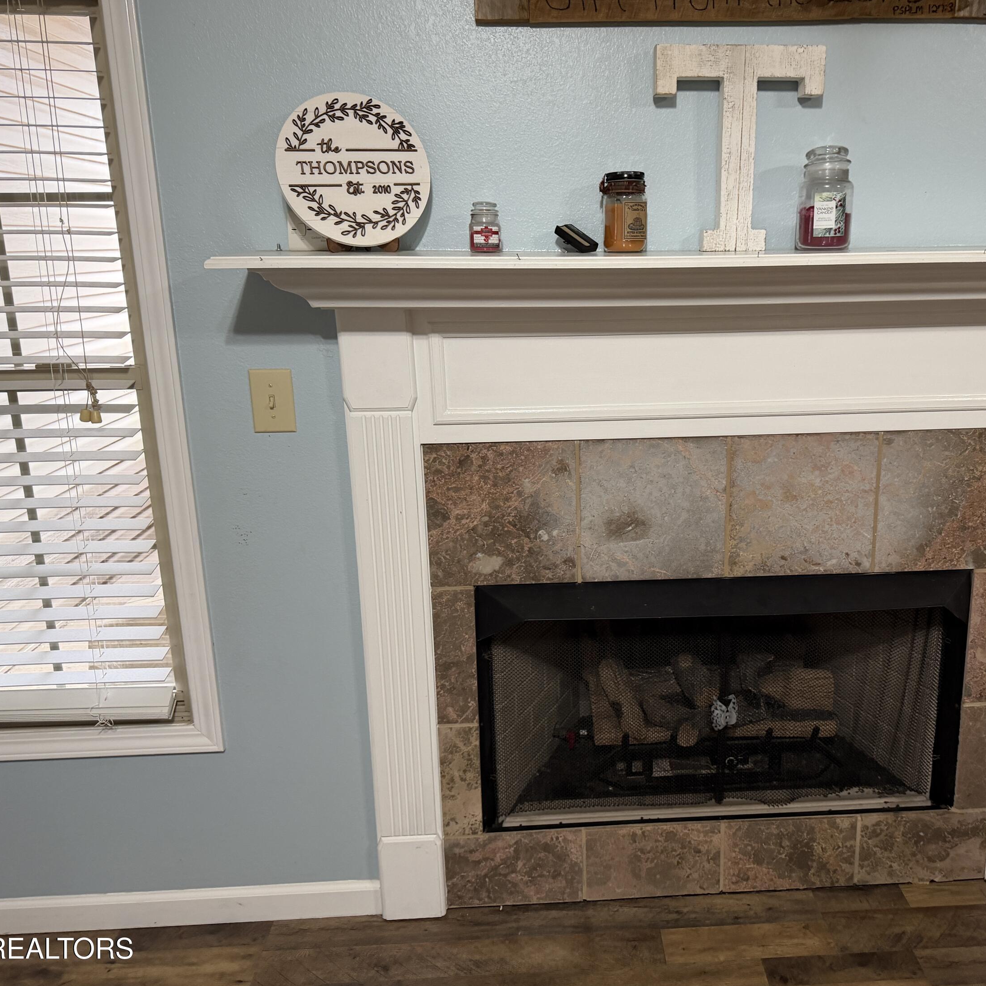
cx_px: 594
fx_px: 935
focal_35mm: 29
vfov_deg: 55.6
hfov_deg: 55.2
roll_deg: +1.4
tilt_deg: -14.4
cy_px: 489
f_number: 1.78
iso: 250
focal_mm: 6.76
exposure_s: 1/60
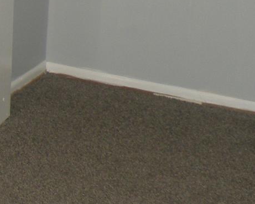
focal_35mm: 117
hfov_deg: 15.2
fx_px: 883
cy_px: -42
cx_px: -128
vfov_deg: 12.8
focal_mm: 4.7
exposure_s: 1/60
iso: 64
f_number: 2.8
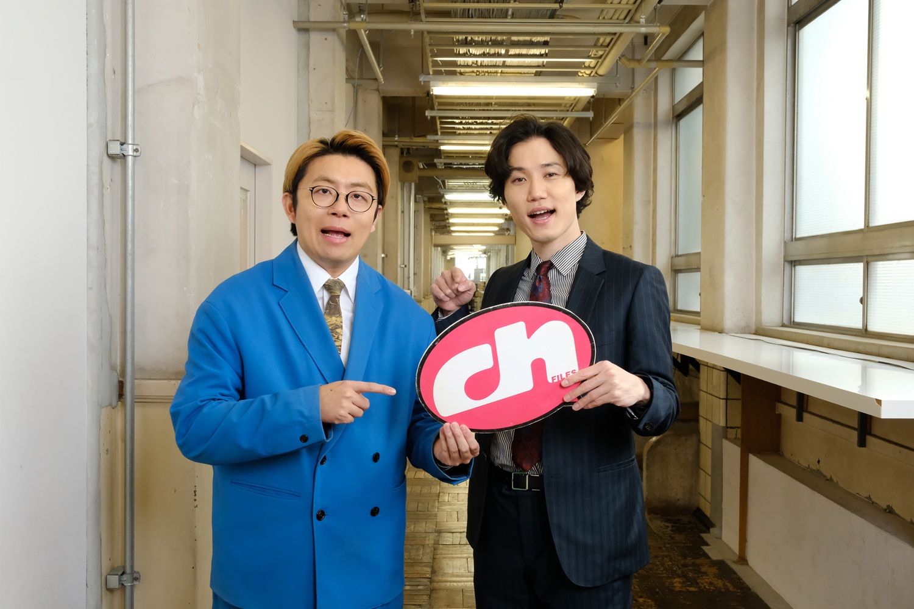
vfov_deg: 37.9
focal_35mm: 35
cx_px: 457
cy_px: 304
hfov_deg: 54.4
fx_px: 889
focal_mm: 23.4
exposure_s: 1/125
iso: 3200
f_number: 8
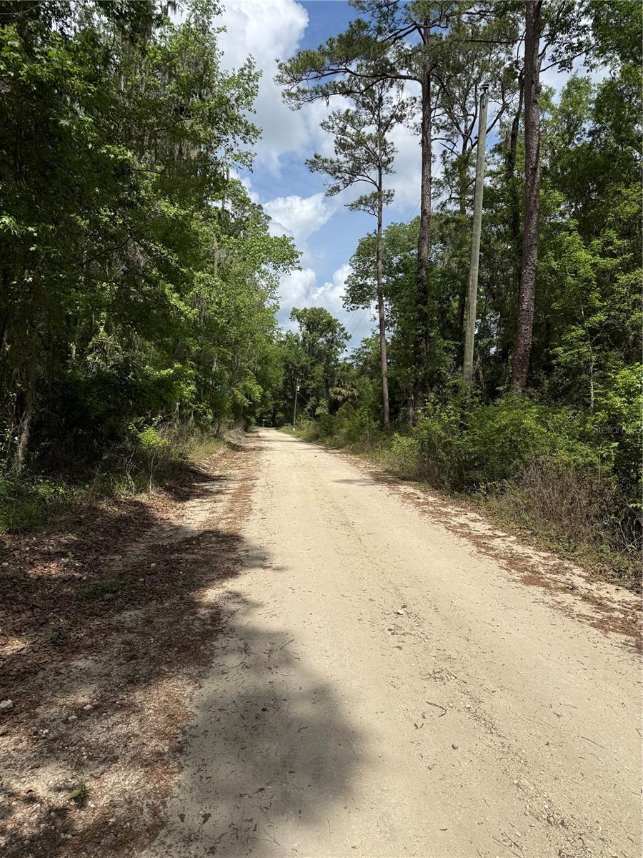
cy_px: 429
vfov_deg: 71.6
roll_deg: +0.6
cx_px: 322
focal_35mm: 24
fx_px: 594
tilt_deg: -2.4
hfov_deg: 56.8
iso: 80
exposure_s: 1/7353
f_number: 1.78
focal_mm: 6.76
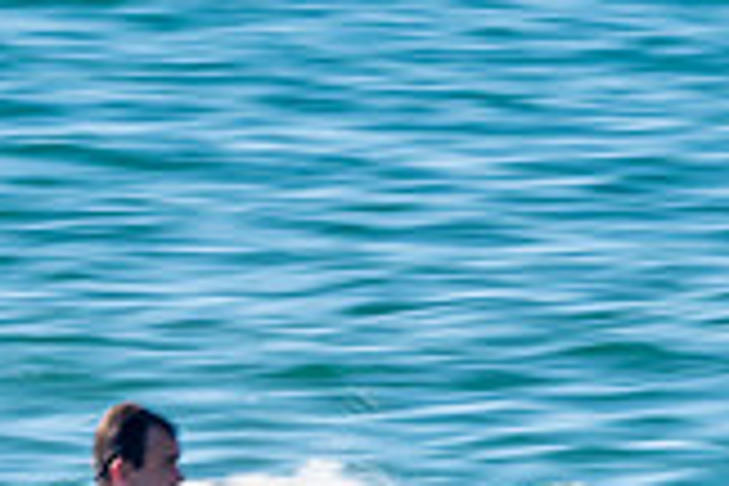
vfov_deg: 0.6
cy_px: 748
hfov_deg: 1.0
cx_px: 56
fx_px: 43372
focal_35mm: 2142
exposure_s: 1/40
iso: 64
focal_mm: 500
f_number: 22
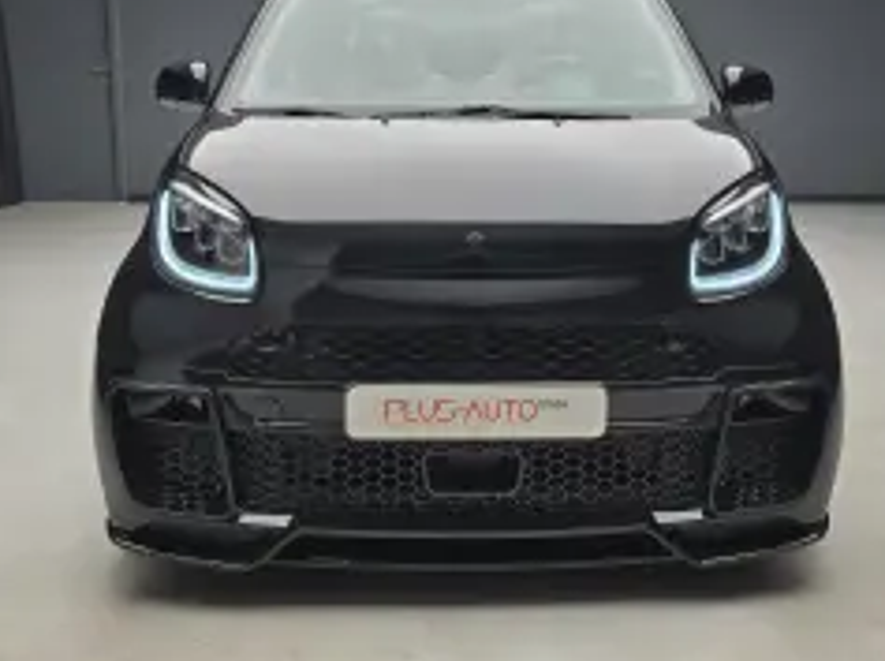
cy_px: 183
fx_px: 893
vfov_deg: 39.7
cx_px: 478
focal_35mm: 35
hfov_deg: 52.6
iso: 20
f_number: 1.7
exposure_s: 1/50
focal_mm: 6.3
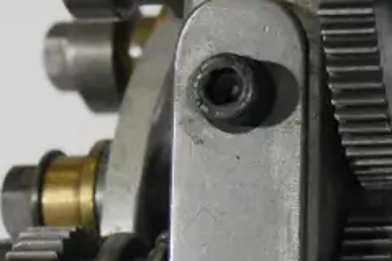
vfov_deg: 10.2
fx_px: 1458
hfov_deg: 13.9
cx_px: 668
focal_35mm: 134
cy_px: 178
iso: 3200
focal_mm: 15
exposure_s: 1/200
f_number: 4
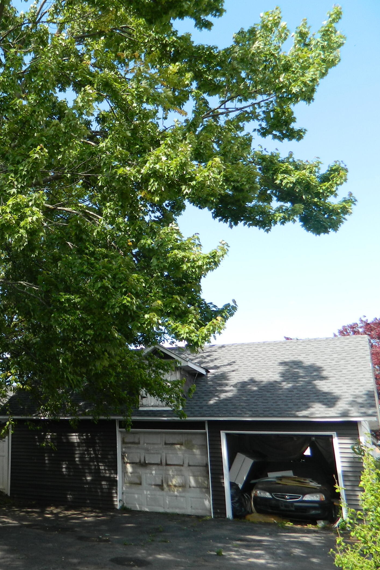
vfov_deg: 51.9
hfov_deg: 32.8
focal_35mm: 37
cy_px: 274
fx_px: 586
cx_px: -7
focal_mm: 4.5
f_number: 3.1
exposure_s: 1/320
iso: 80
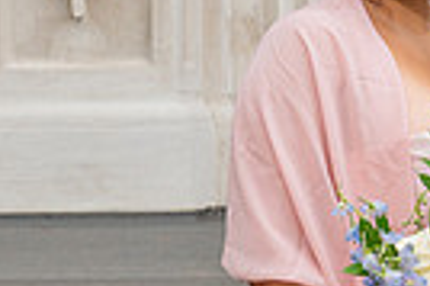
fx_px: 2279
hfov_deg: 10.1
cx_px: 818
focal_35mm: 191
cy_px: 169
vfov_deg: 7.2
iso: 200
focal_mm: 44
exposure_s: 1/200
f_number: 8
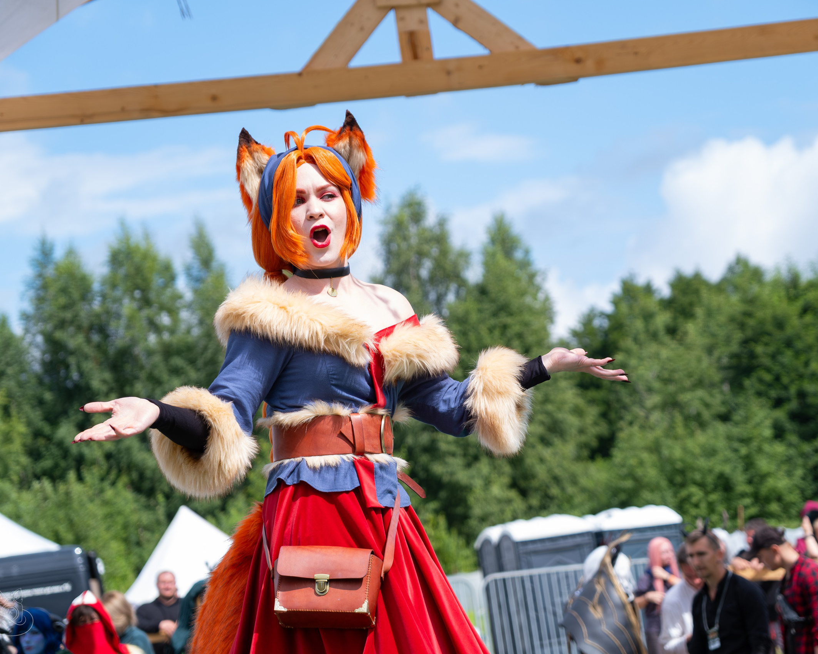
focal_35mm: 94
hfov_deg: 20.4
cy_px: 327
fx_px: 2275
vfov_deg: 16.4
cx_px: 456
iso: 200
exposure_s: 1/1600
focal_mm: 55
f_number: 3.2
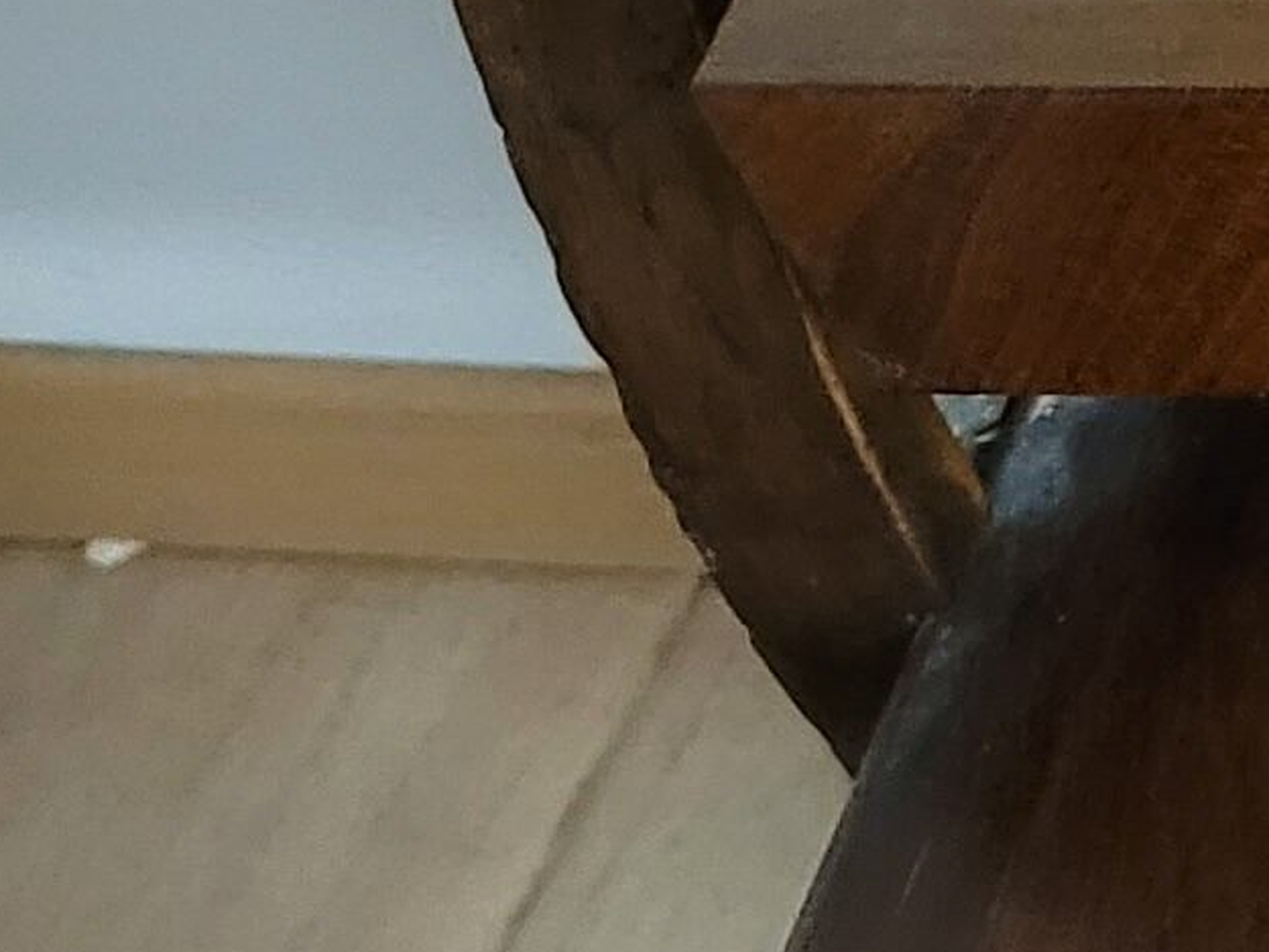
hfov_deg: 9.2
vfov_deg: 8.7
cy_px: -140
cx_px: 3941
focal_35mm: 168
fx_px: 6159
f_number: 1.8
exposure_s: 1/25
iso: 800
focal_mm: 5.4
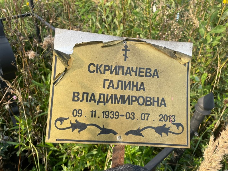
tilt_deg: -34.7
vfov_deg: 53.1
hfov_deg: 67.3
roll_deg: -2.3
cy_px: 86
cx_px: 114
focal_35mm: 26
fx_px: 171
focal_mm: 4.2
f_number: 1.6
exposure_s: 1/924
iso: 32
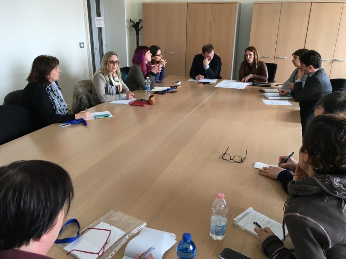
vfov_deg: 48.2
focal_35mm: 29
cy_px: 130
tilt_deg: -19.6
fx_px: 290
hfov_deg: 61.7
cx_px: 173
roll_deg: +0.3
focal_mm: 4.15
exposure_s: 1/33
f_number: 2.2
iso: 64
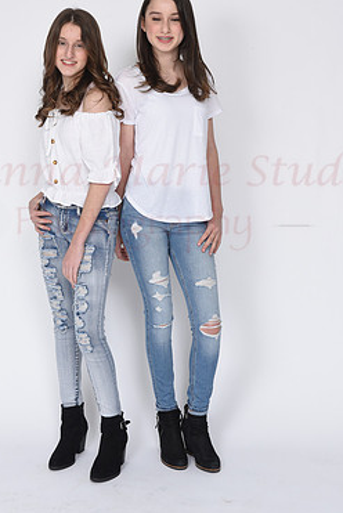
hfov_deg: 18.2
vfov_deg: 26.8
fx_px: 1070
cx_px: 136
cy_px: 178
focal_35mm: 75
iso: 160
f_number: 8
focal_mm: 48
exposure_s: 1/100
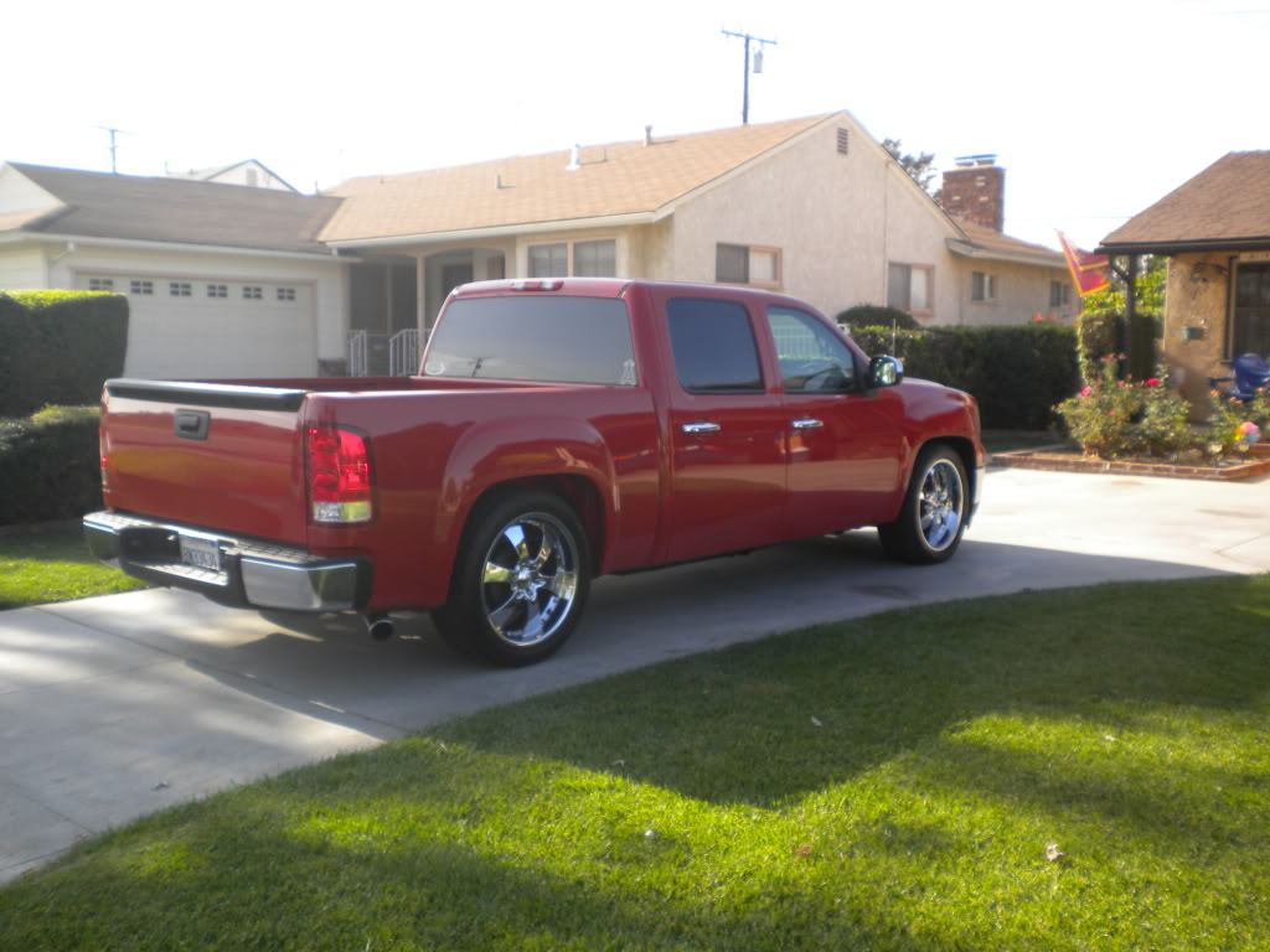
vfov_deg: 40.7
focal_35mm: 35
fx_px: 1284
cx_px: 635
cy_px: 476
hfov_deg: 52.6
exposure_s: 1/165
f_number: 4.6
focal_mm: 6.3
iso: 80
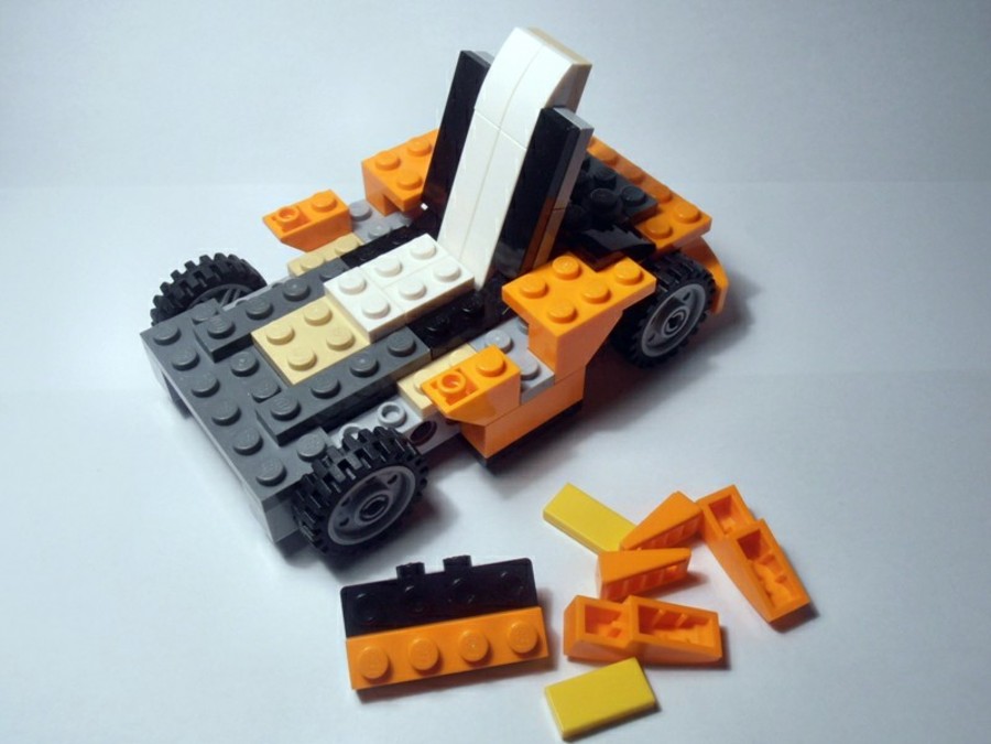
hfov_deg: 50.1
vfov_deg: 38.7
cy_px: 372
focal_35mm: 37
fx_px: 1059
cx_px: 496
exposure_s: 1/50
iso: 80
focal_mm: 6.61
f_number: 3.9
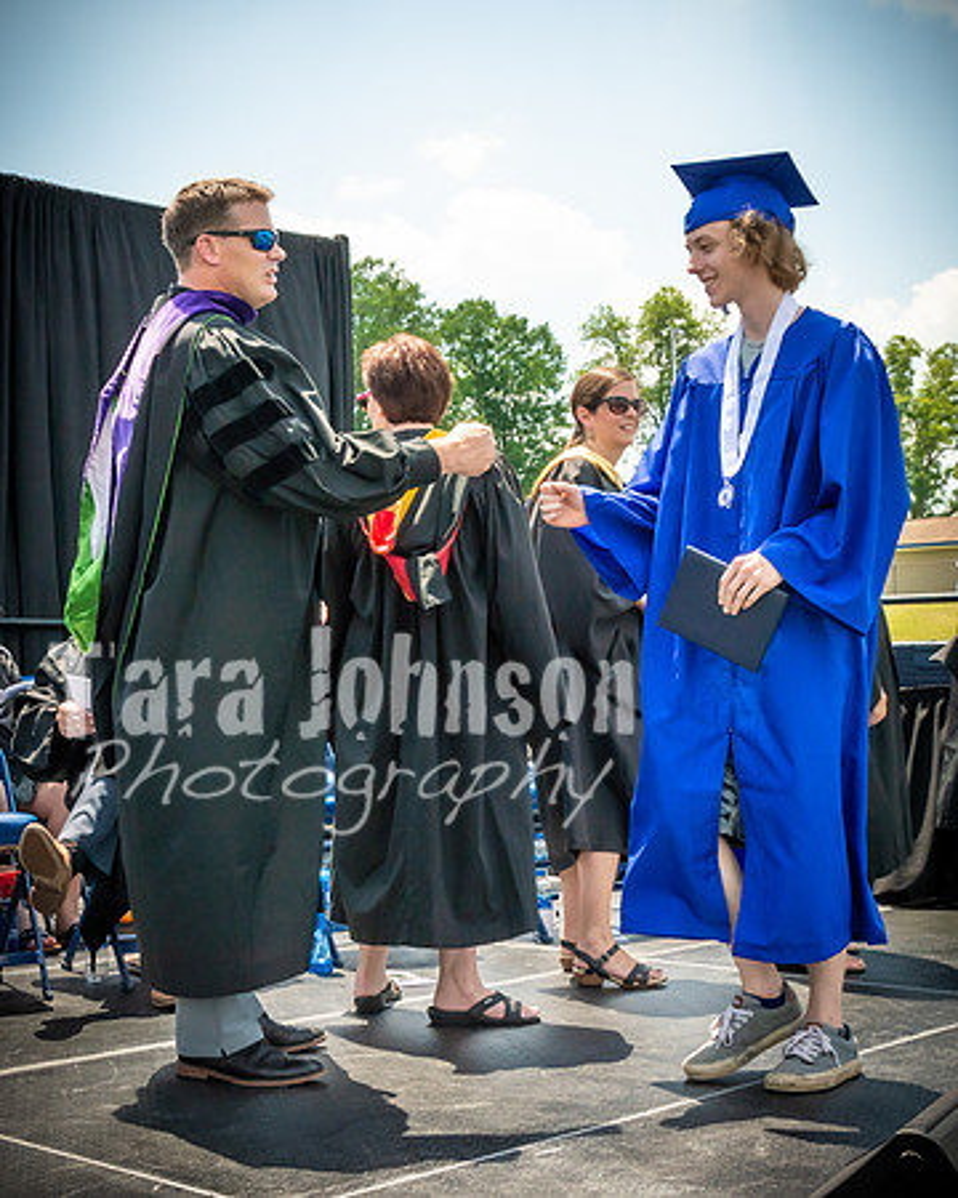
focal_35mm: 56
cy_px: 602
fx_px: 1996
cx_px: 417
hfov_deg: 27.0
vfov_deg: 33.4
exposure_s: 1/800
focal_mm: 22
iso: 200
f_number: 7.1
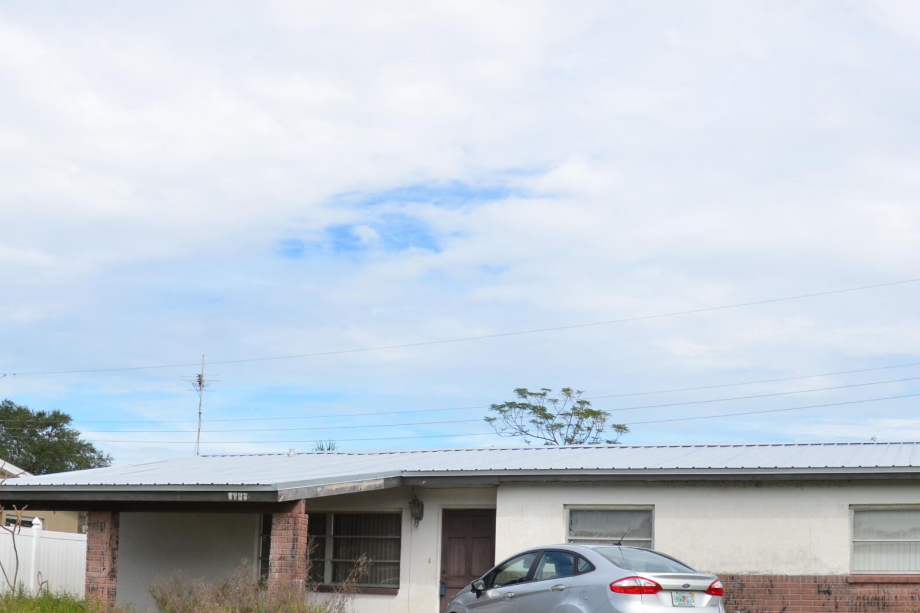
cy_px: 476
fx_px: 1225
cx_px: 428
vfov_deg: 27.6
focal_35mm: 48
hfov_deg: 41.1
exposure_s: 1/250
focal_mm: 17
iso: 125
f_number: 8
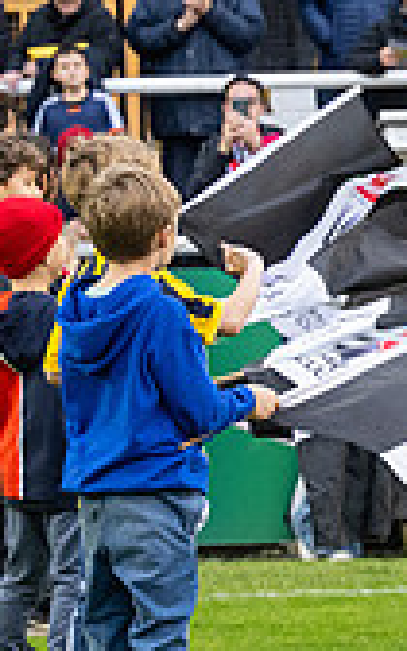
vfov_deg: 6.7
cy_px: 453
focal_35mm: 315
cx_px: 1313
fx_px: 5590
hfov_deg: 4.0
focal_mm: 70
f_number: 4
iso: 2000
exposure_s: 1/320
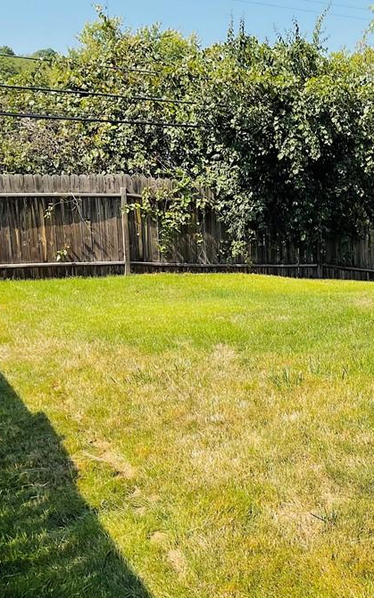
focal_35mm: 47
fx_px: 766
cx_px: 420
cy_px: 301
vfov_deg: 42.6
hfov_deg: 25.3
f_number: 1.8
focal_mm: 3
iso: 16
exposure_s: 1/1121
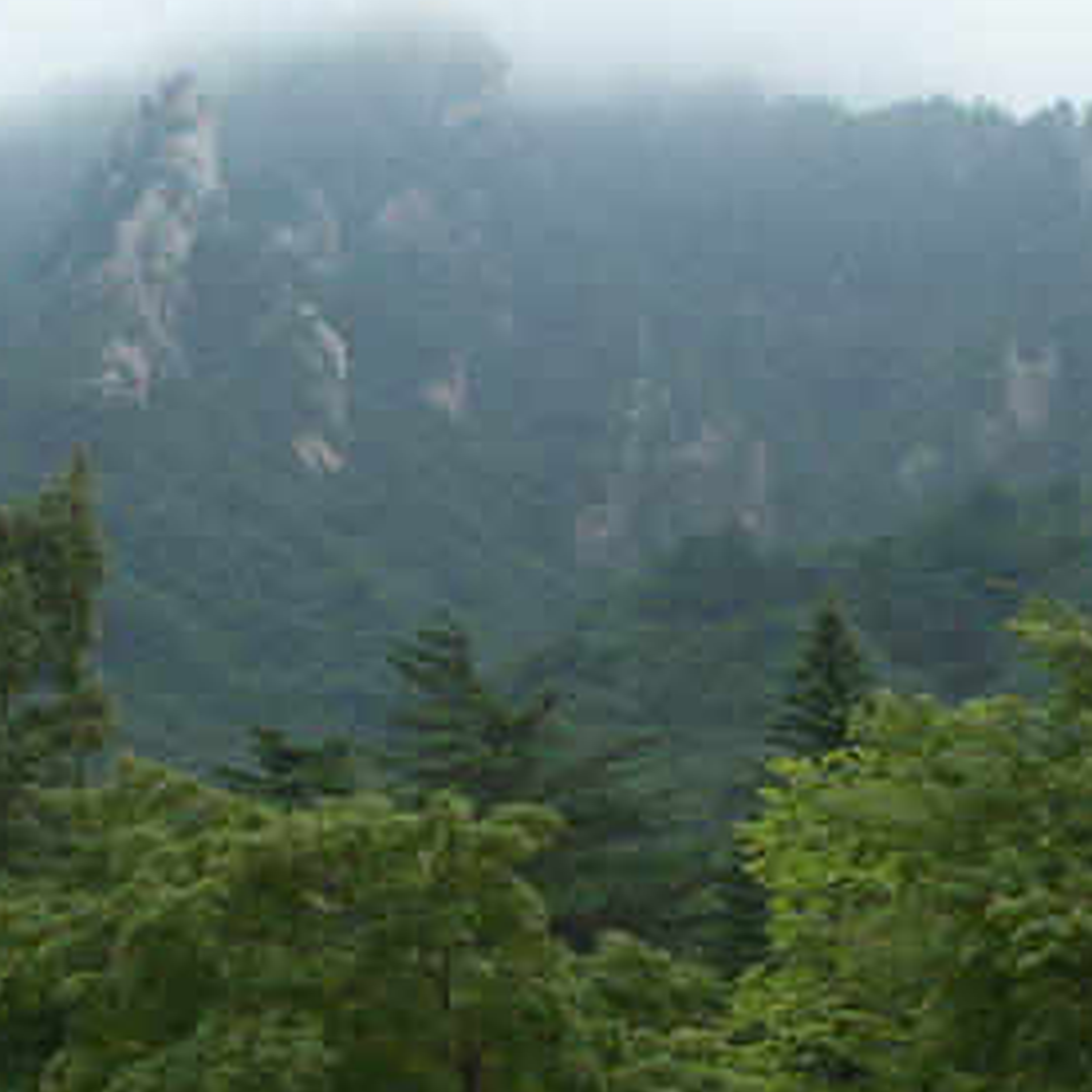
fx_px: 3819
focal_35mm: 107
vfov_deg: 16.3
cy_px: 455
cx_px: 300
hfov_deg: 16.2
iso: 100
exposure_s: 1/250
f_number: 5.6
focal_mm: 17.18
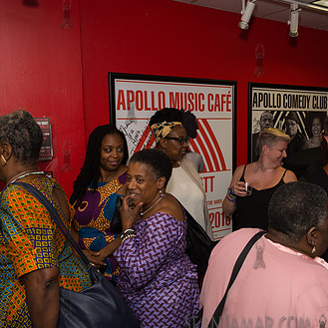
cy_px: 155
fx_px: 386
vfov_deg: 46.0
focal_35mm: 36
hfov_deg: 44.0
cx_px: 259
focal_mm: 24
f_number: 4
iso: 1600
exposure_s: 1/500
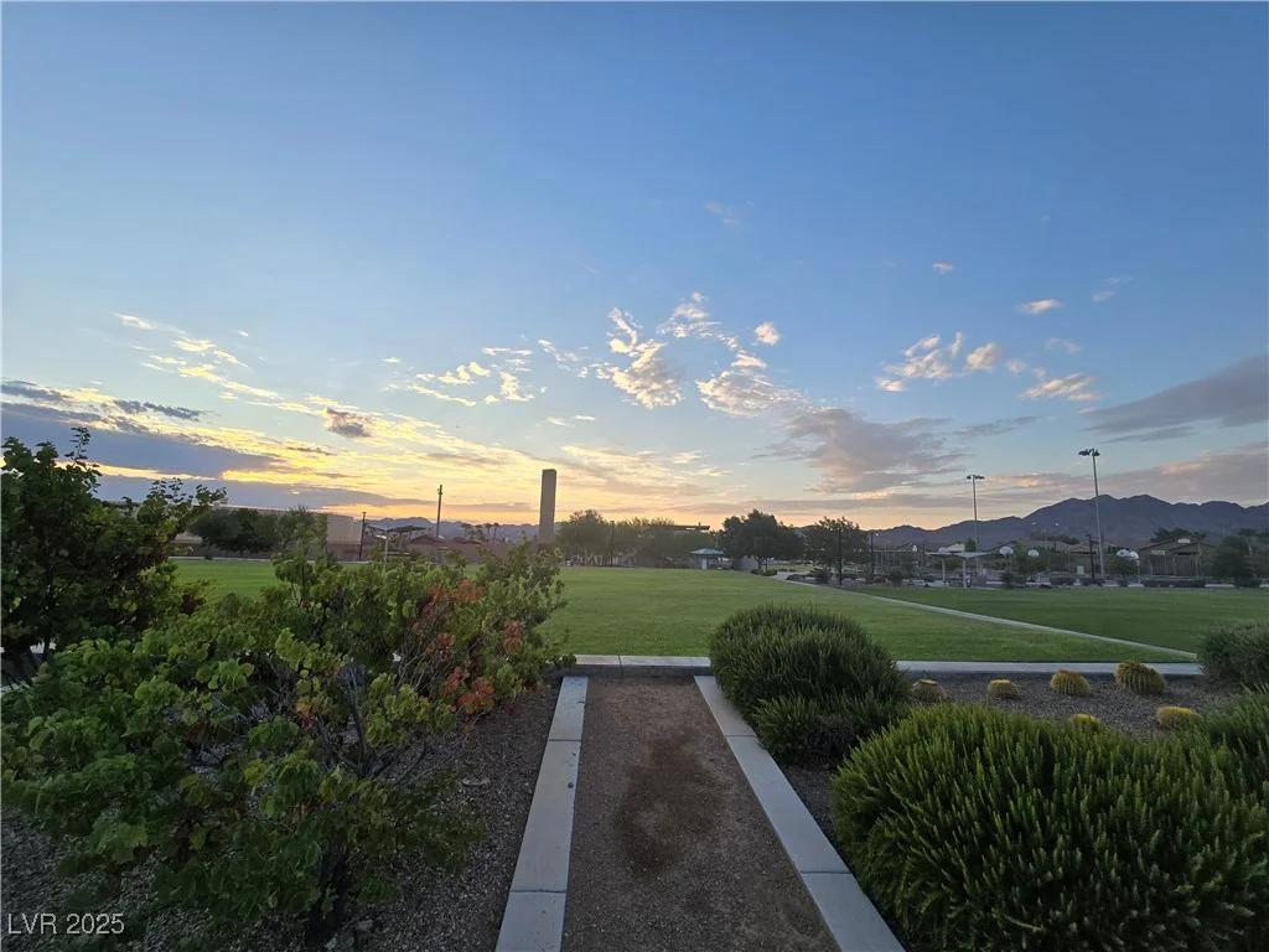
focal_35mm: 13
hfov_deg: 106.2
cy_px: 476
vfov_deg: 89.9
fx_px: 477
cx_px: 634
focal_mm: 2.2
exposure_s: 1/433
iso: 50
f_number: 2.2
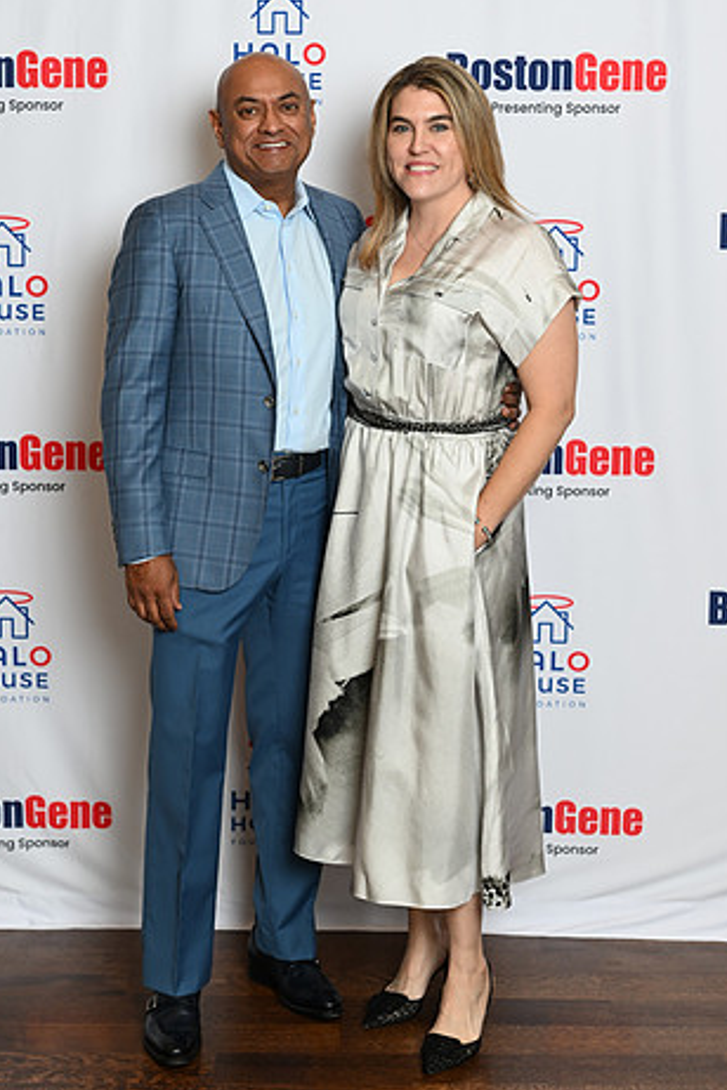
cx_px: 351
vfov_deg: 29.2
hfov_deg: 19.7
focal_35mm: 69
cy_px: 510
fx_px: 2090
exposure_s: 1/80
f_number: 3.5
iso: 200
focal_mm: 55
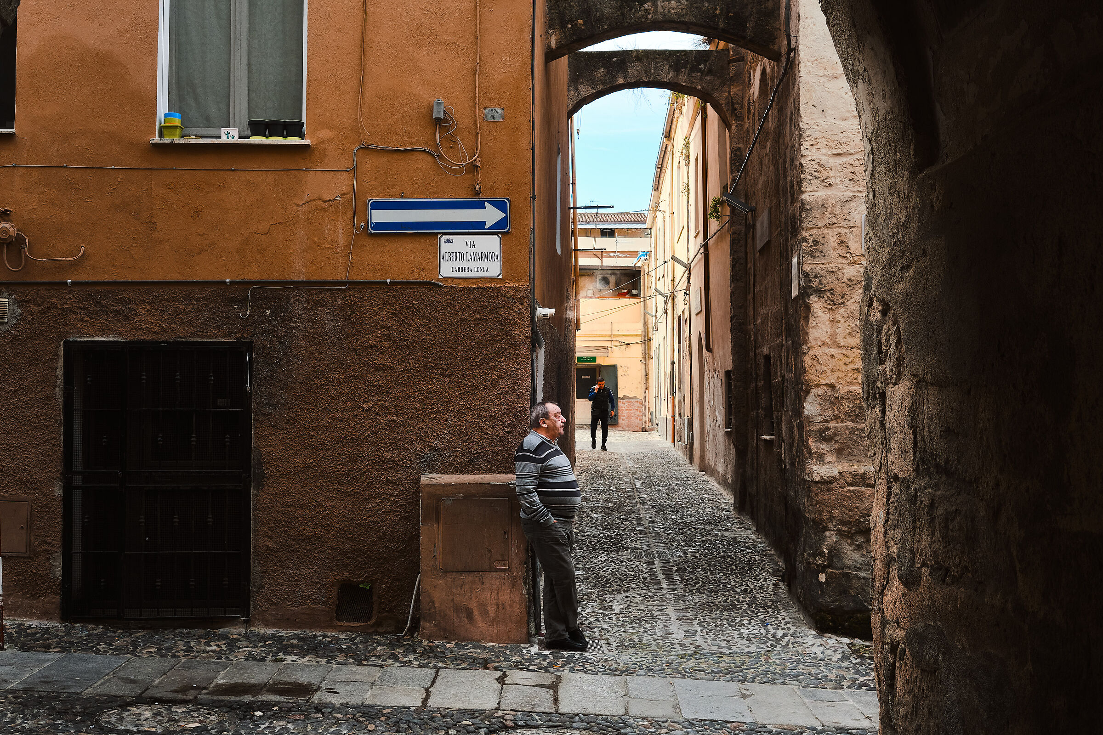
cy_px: 368
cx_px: 552
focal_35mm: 41
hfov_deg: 47.4
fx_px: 1256
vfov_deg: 32.6
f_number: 6.4
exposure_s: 1/500
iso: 640
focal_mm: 27
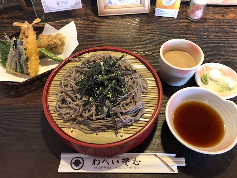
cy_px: 89
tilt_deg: -55.0
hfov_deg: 61.7
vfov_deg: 48.2
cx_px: 118
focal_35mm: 29
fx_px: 199
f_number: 1.8
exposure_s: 1/13
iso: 100
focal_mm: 3.99
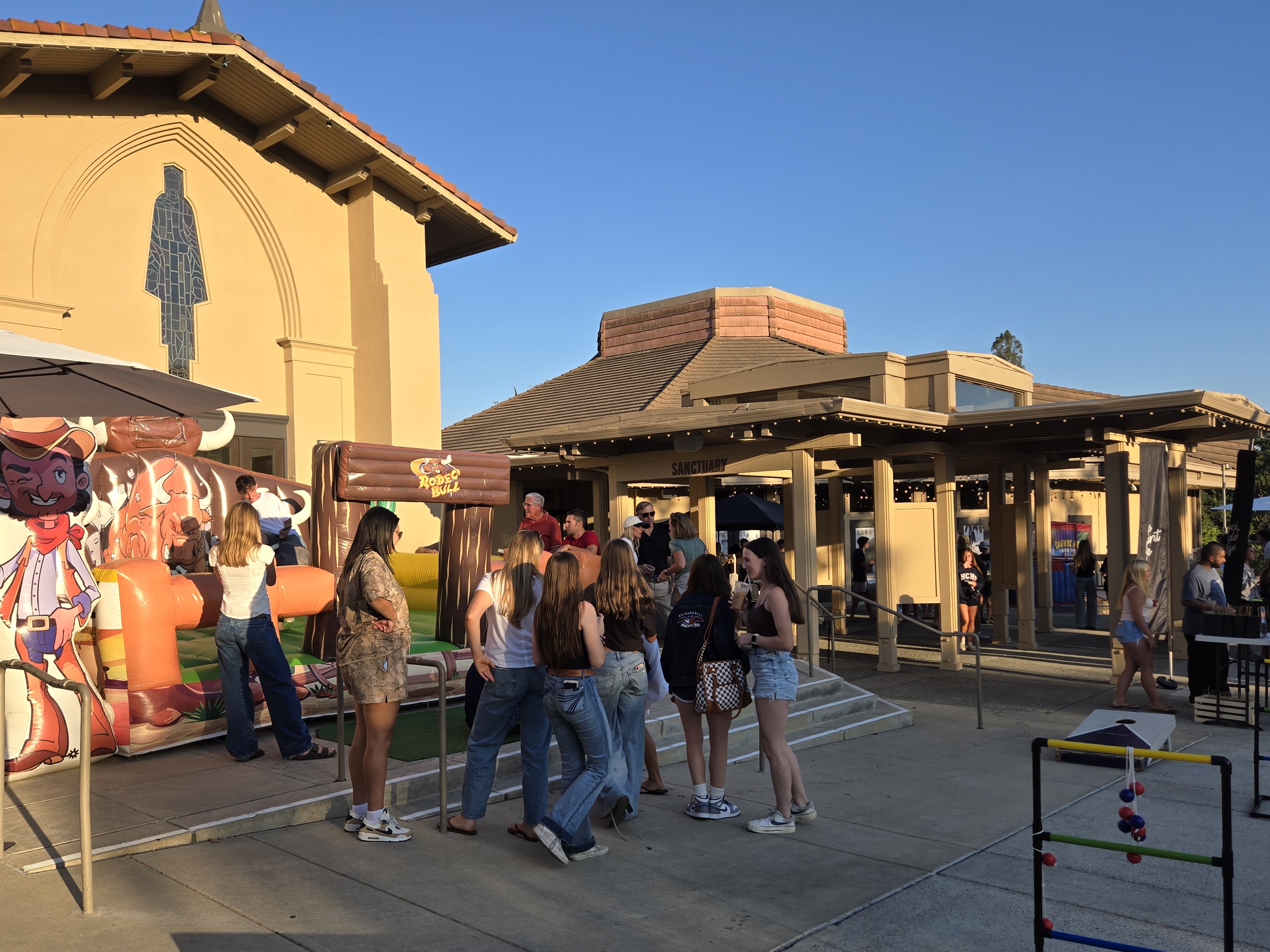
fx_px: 1027
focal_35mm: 28
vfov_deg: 49.7
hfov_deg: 63.4
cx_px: 583
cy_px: 527
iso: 25
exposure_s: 1/994
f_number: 1.8
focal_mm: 5.4
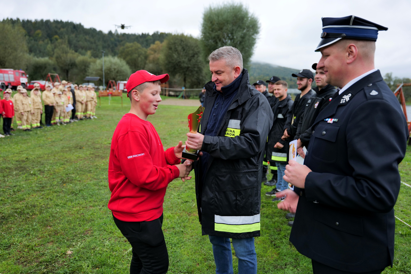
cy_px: 137
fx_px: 331
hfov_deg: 63.7
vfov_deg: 45.0
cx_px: 206
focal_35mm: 29
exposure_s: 1/60
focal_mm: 29
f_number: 2.8
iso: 160
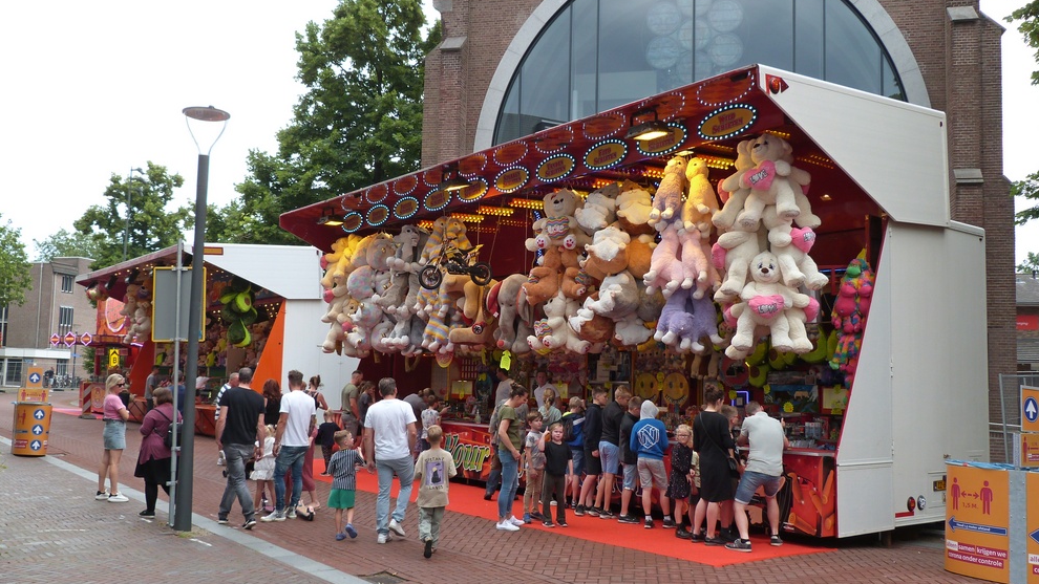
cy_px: 310
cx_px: 523
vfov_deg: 35.6
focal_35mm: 33
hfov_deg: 59.5
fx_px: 909
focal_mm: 5.2
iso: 100
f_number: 4
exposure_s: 1/250
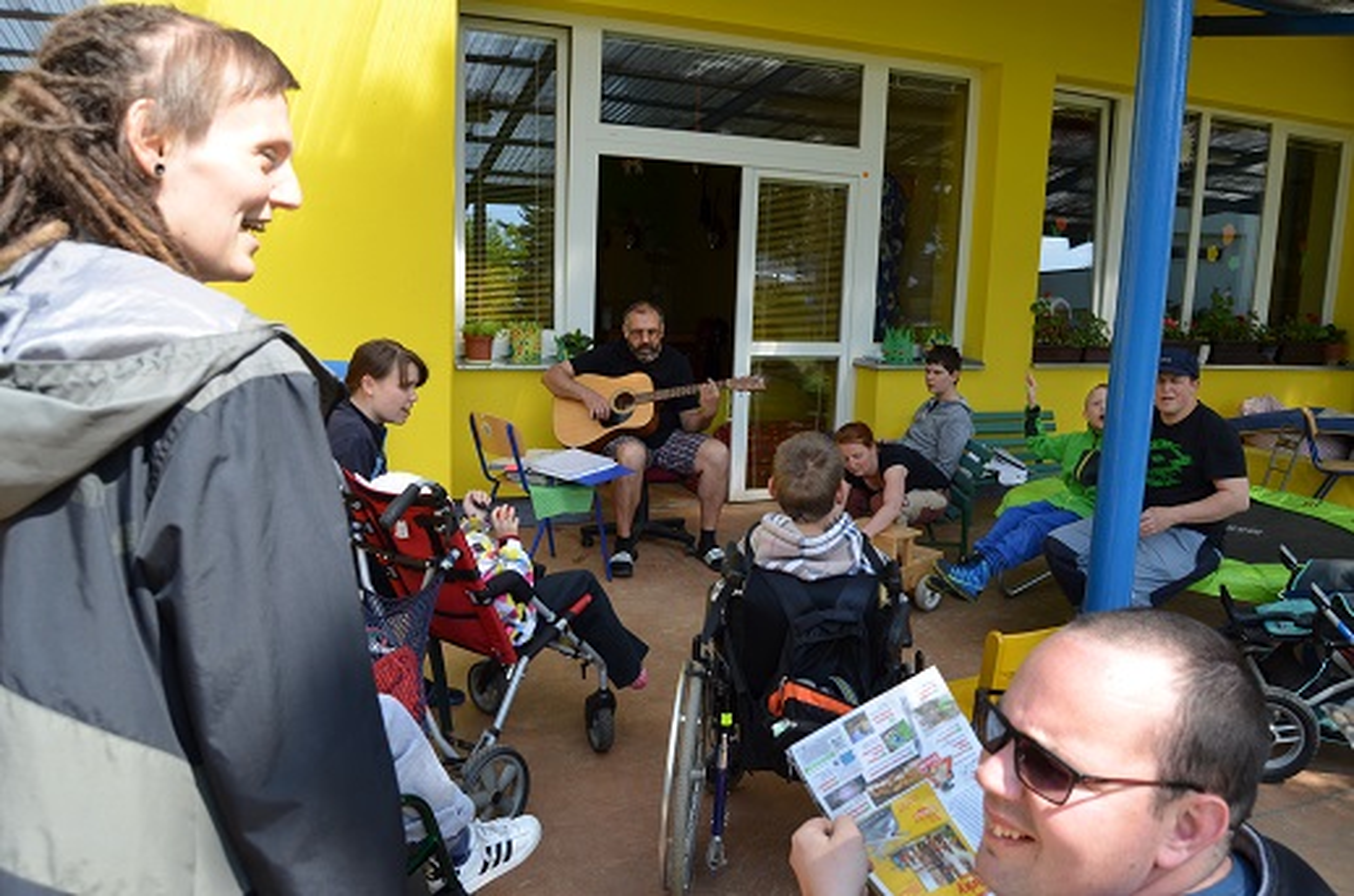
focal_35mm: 27
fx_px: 1013
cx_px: 677
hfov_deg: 67.5
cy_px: 448
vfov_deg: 47.7
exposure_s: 1/250
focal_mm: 18
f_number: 8
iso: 200
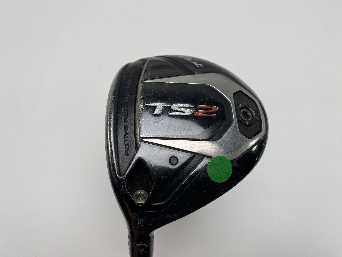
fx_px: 257
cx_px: 171
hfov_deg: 67.3
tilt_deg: -68.8
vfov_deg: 53.1
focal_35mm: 26
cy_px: 128
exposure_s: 1/380
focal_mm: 4.25
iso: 32
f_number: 1.8
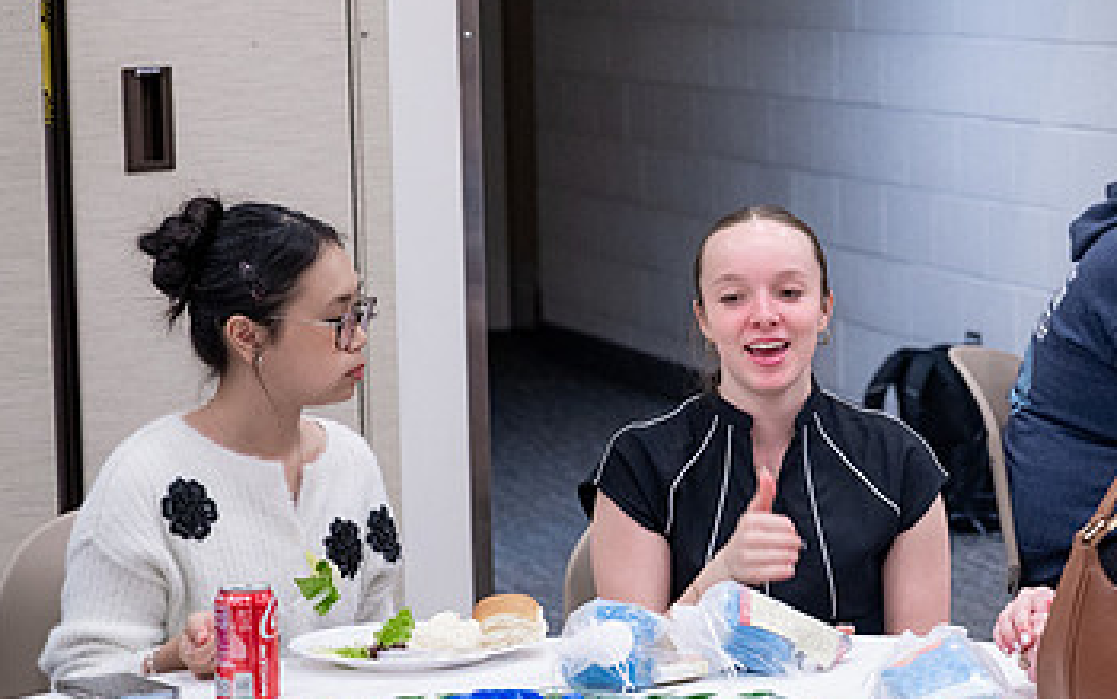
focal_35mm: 136
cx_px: 898
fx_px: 4141
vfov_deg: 9.6
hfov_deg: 15.3
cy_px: 198
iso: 1600
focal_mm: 70
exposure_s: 1/200
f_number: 4
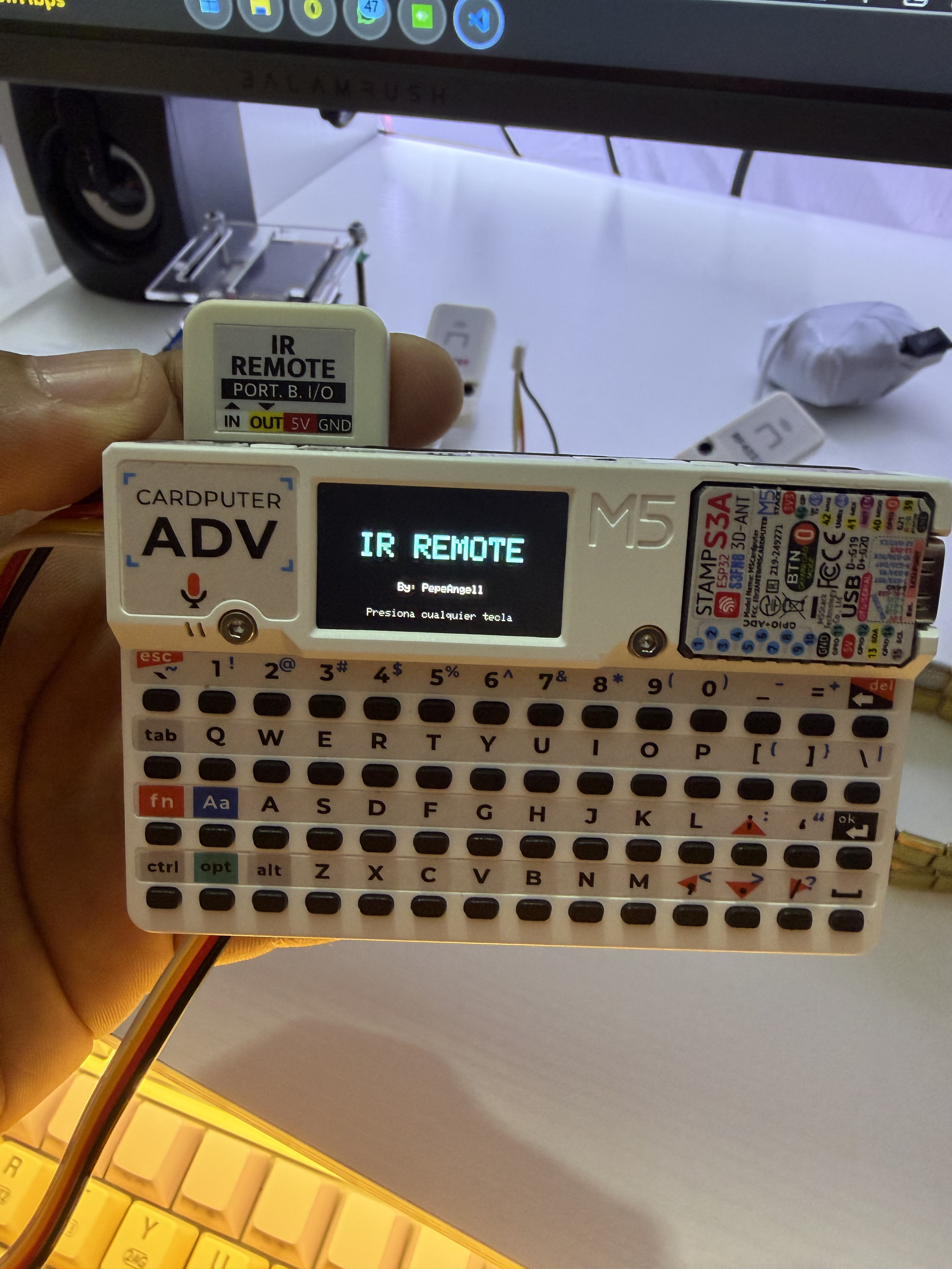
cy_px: 634
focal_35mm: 24
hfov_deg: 56.8
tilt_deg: -44.7
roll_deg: -0.6
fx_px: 880
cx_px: 476
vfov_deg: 71.6
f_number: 2.2
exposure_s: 1/60
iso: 250
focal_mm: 2.22
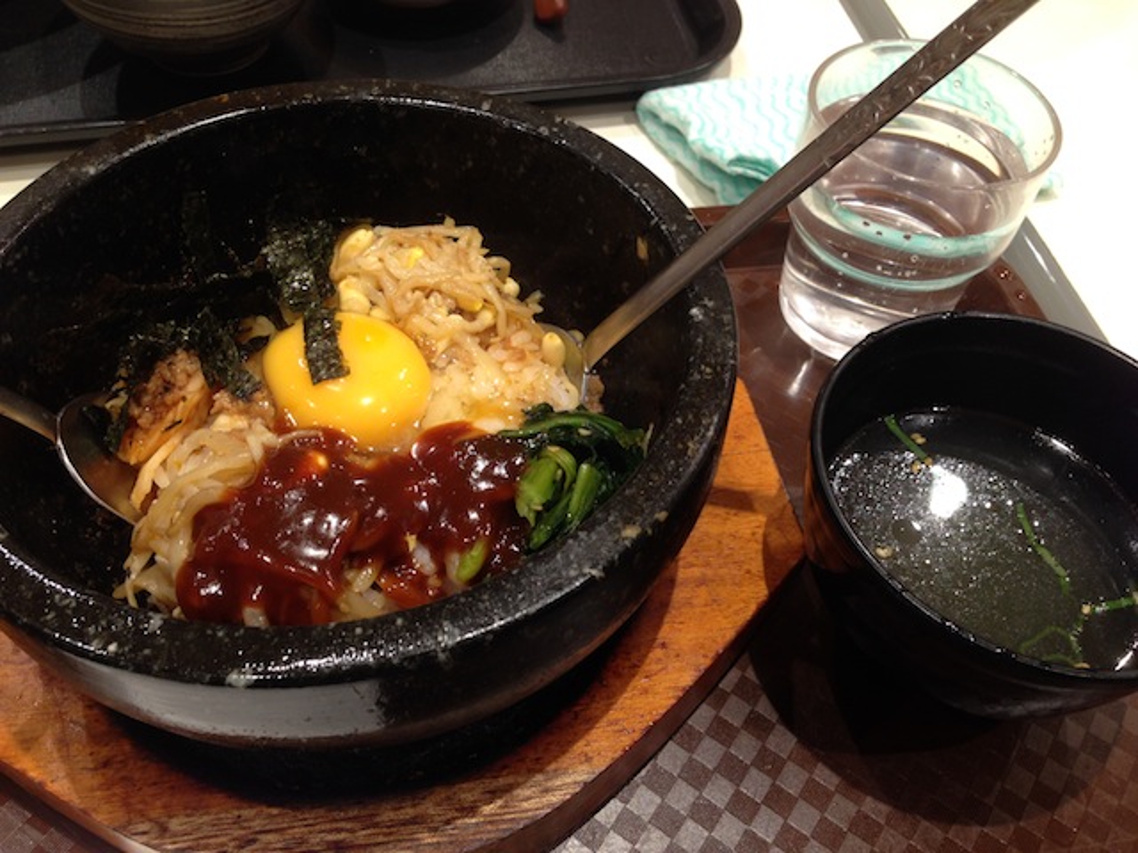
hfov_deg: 55.4
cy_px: 426
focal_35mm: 33
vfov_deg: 42.9
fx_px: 1085
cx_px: 569
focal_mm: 4.12
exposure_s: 1/20
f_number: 2.4
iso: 64
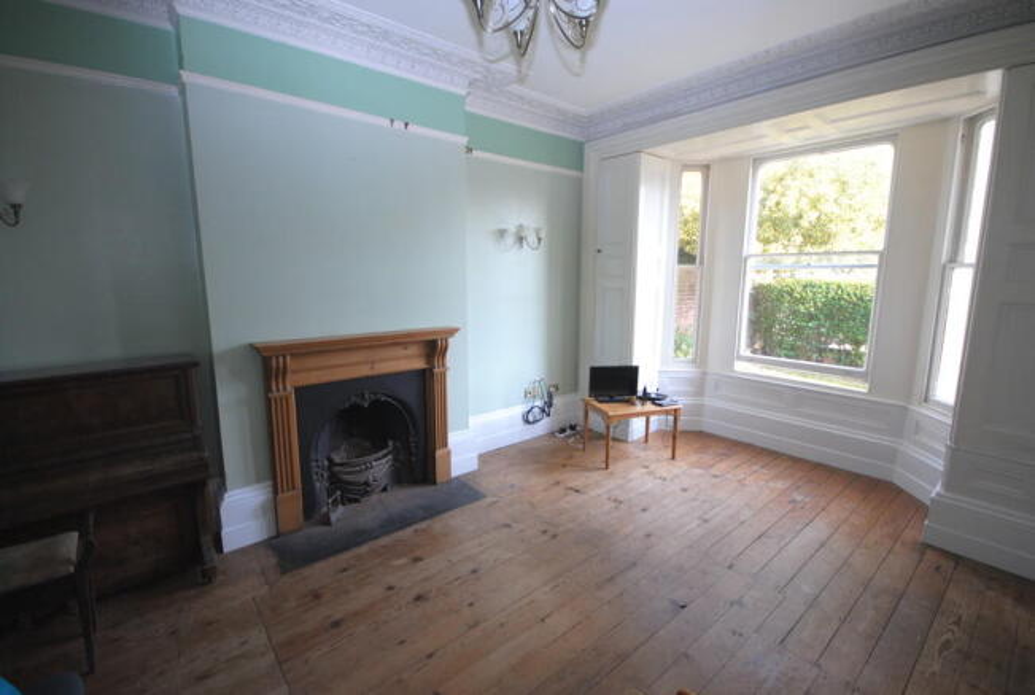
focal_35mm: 15
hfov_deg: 100.3
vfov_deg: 77.6
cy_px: 348
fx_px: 432
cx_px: 518
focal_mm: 10
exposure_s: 1/125
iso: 400
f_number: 4
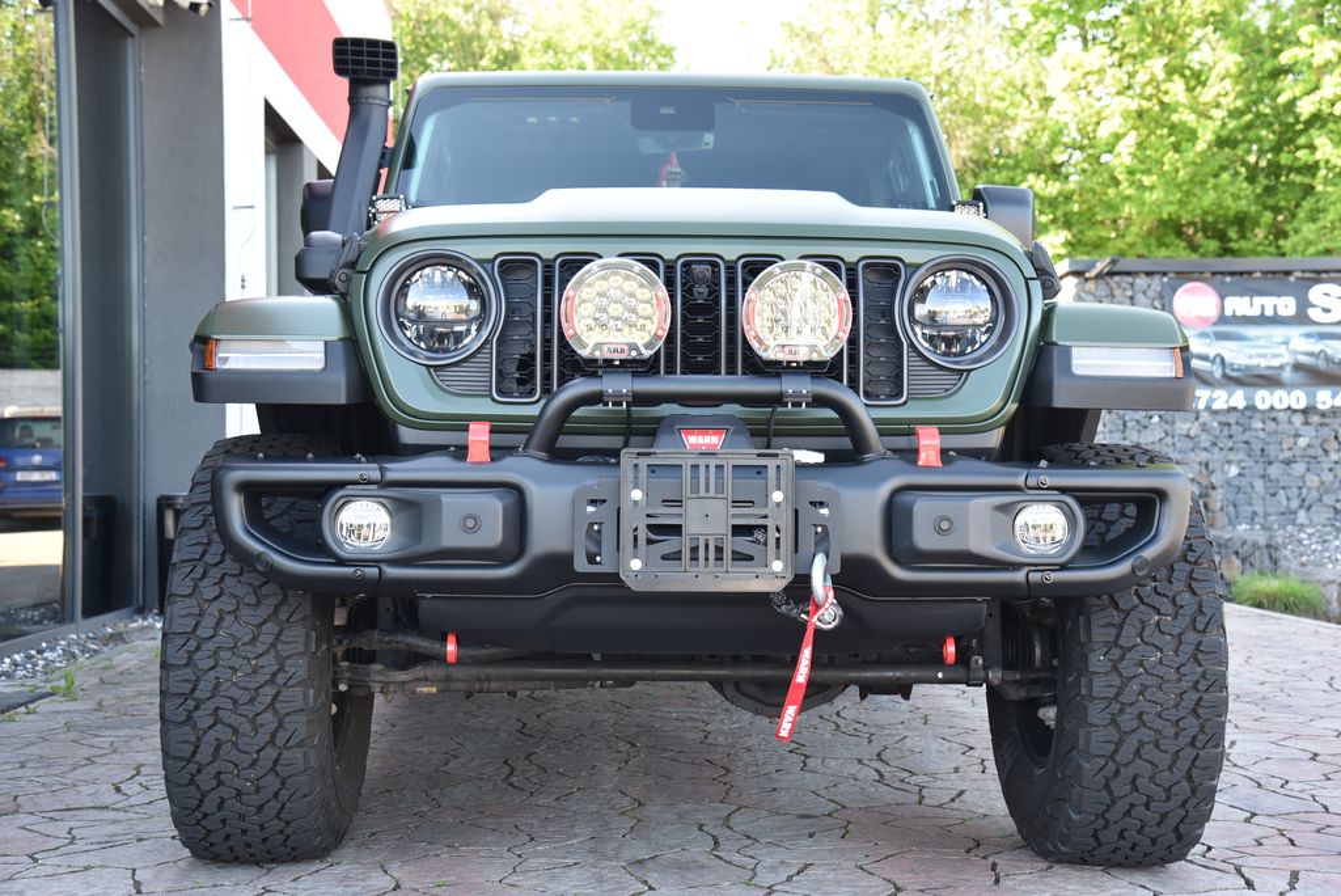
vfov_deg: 28.1
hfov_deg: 41.1
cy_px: 448
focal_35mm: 48
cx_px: 670
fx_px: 1789
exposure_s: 1/125
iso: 500
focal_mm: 48
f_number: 5.6
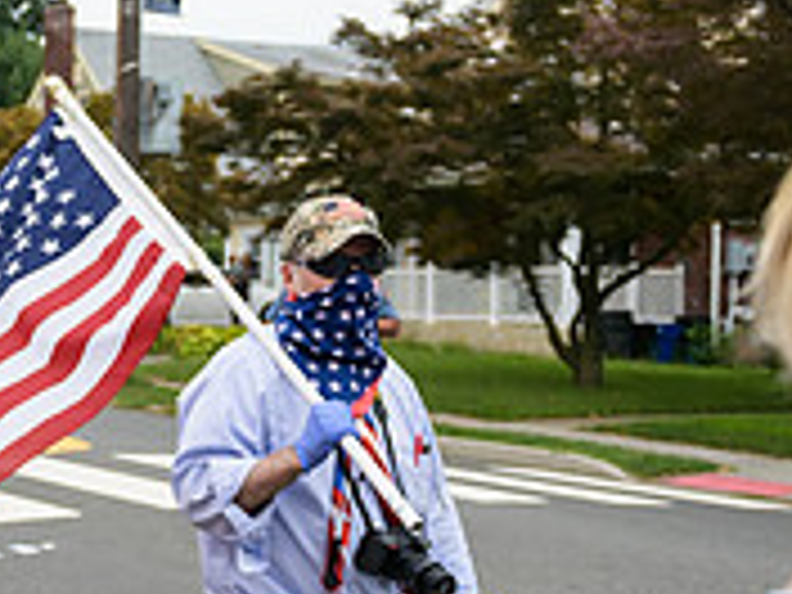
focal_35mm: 76
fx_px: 1739
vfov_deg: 19.4
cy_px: 340
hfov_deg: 22.6
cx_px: -270
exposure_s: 1/640
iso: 200
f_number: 3.2
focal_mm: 24
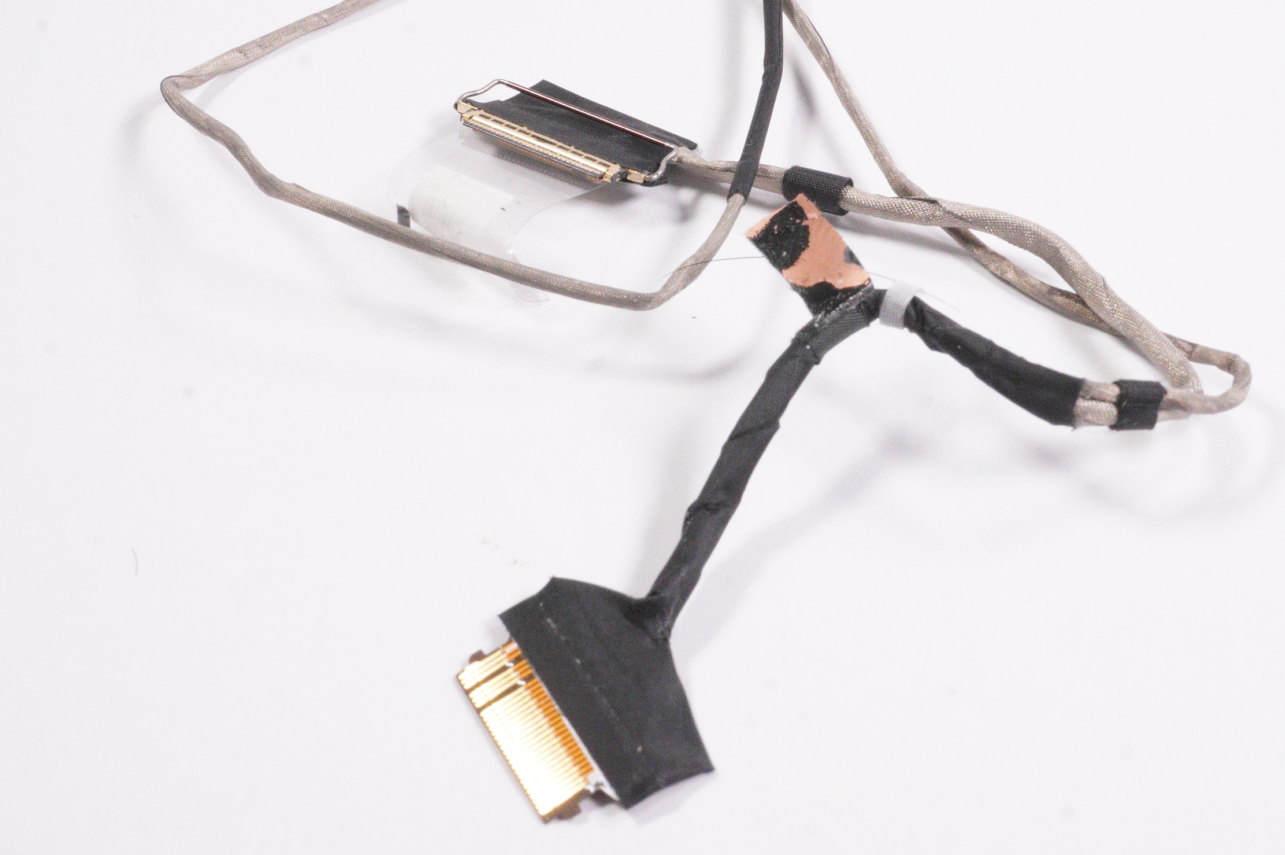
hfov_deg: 29.2
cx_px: 727
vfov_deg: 19.7
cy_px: 333
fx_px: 2461
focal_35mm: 69
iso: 6400
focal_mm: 34
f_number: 20
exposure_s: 1/320
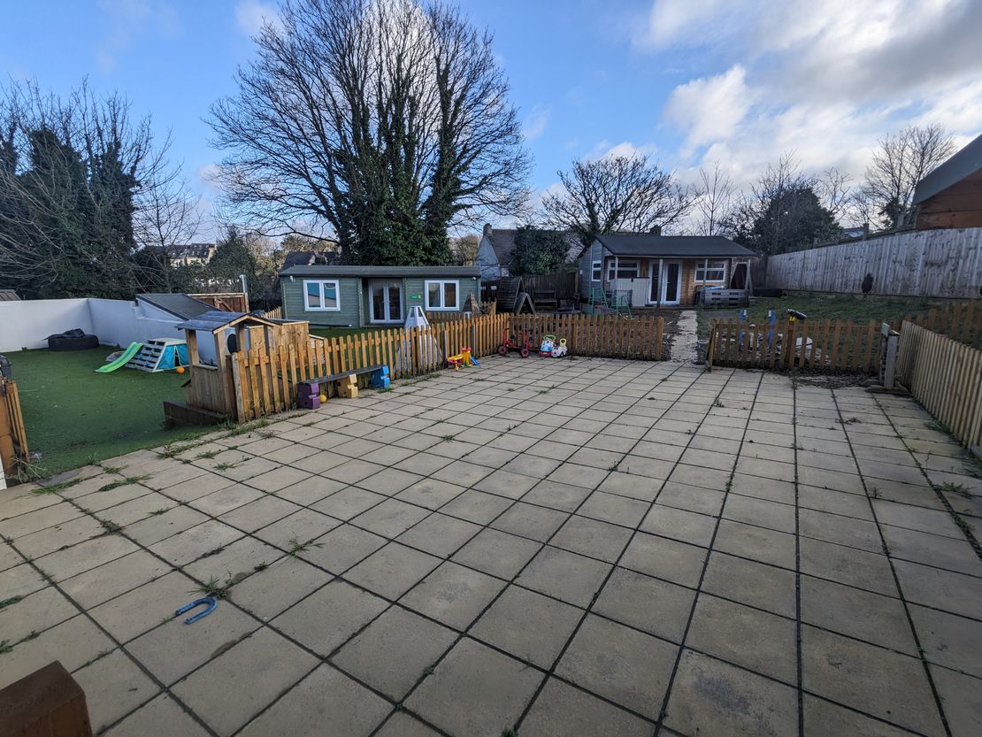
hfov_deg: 94.5
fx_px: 454
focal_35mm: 16
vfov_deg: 78.1
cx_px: 491
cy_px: 368
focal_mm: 2.22
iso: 37
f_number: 2.2
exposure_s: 1/773
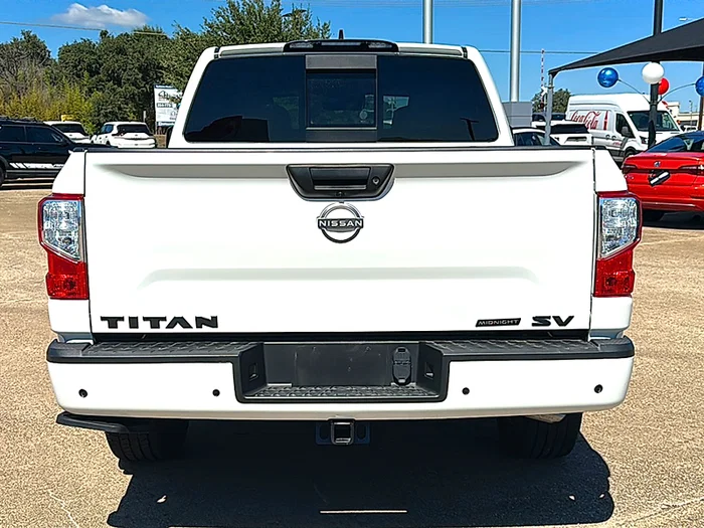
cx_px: 352
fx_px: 773
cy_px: 264
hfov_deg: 49.0
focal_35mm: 38
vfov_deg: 37.7
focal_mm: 6.86
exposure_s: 1/10989
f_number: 1.78
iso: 64
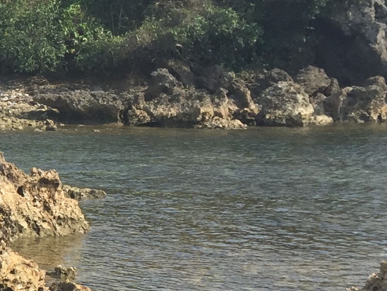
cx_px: -296
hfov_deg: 14.4
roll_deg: -1.2
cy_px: 134
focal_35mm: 121
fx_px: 1353
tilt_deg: -2.1
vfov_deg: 12.3
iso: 32
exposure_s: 1/1199
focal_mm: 4.15
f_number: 2.2
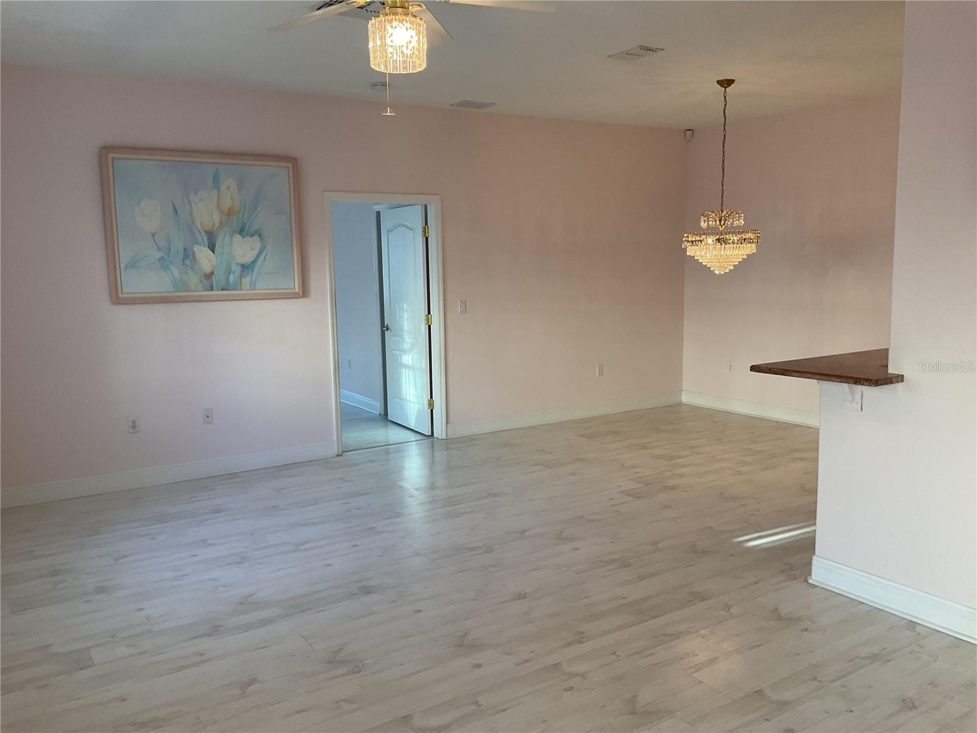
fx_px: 818
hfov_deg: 61.7
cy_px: 366
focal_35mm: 29
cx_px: 488
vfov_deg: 48.2
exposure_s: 1/60
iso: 40
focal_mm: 3
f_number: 1.8
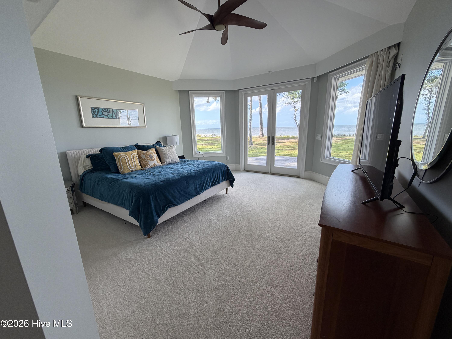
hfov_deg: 102.1
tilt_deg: -13.4
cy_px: 170
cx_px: 226
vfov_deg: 85.7
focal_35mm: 14
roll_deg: +1.9
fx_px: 183
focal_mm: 2.22
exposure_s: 1/121
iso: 80
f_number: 2.2
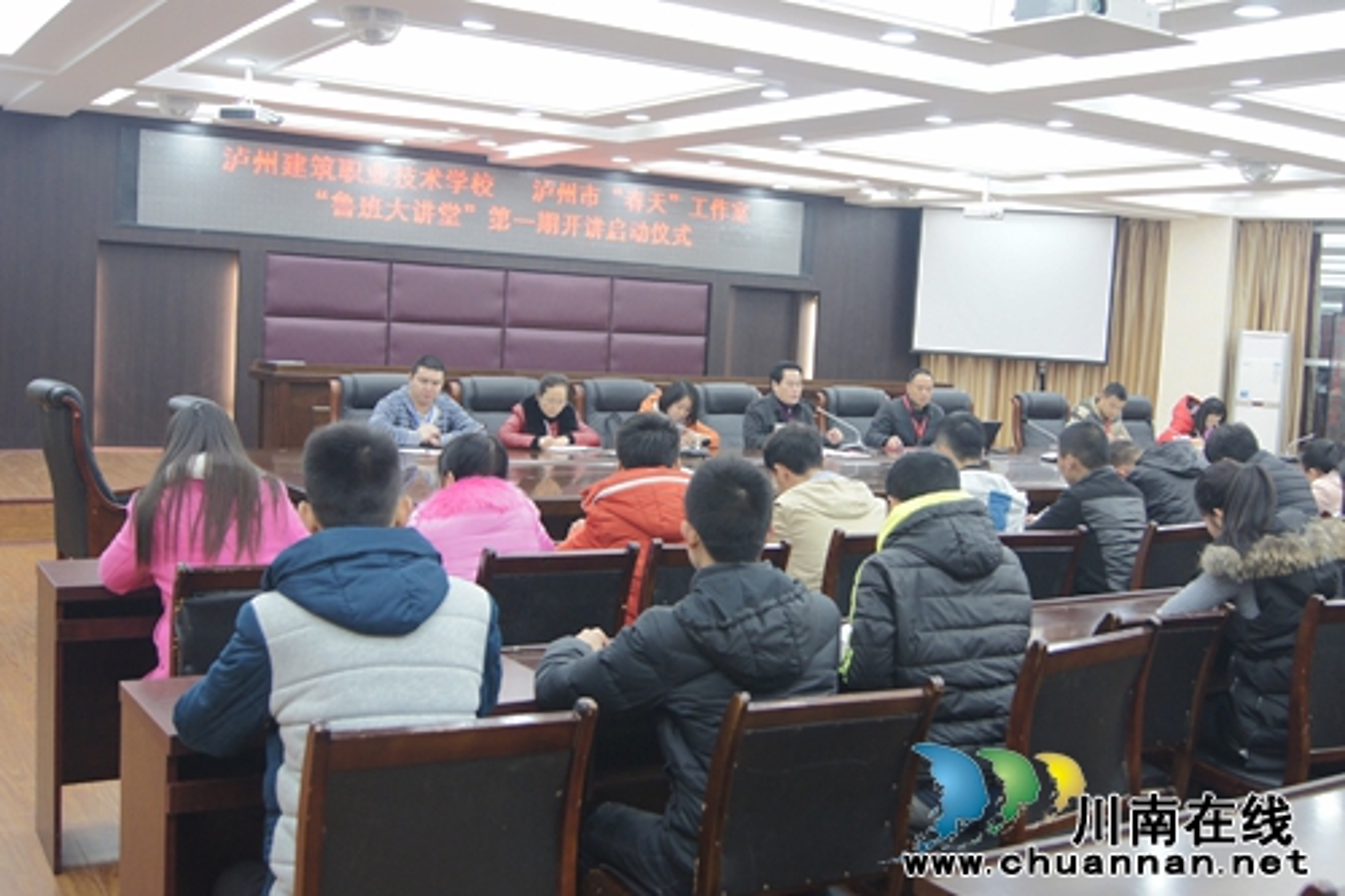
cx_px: 672
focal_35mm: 39
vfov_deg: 34.2
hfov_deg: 49.6
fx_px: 1457
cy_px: 448
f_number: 4
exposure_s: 1/40
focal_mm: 26
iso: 1000
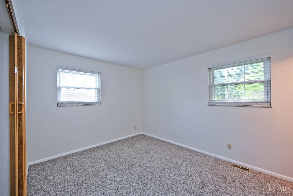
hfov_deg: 104.3
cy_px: 98
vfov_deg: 81.2
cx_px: 146
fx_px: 114
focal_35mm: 14
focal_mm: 14
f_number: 4
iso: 250
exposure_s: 1/60
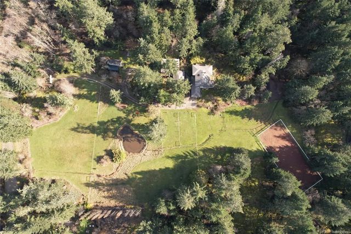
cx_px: 176
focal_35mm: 22
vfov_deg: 57.2
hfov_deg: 78.6
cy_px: 117
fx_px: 214
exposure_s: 1/320
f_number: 2.8
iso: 110
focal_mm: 8.38
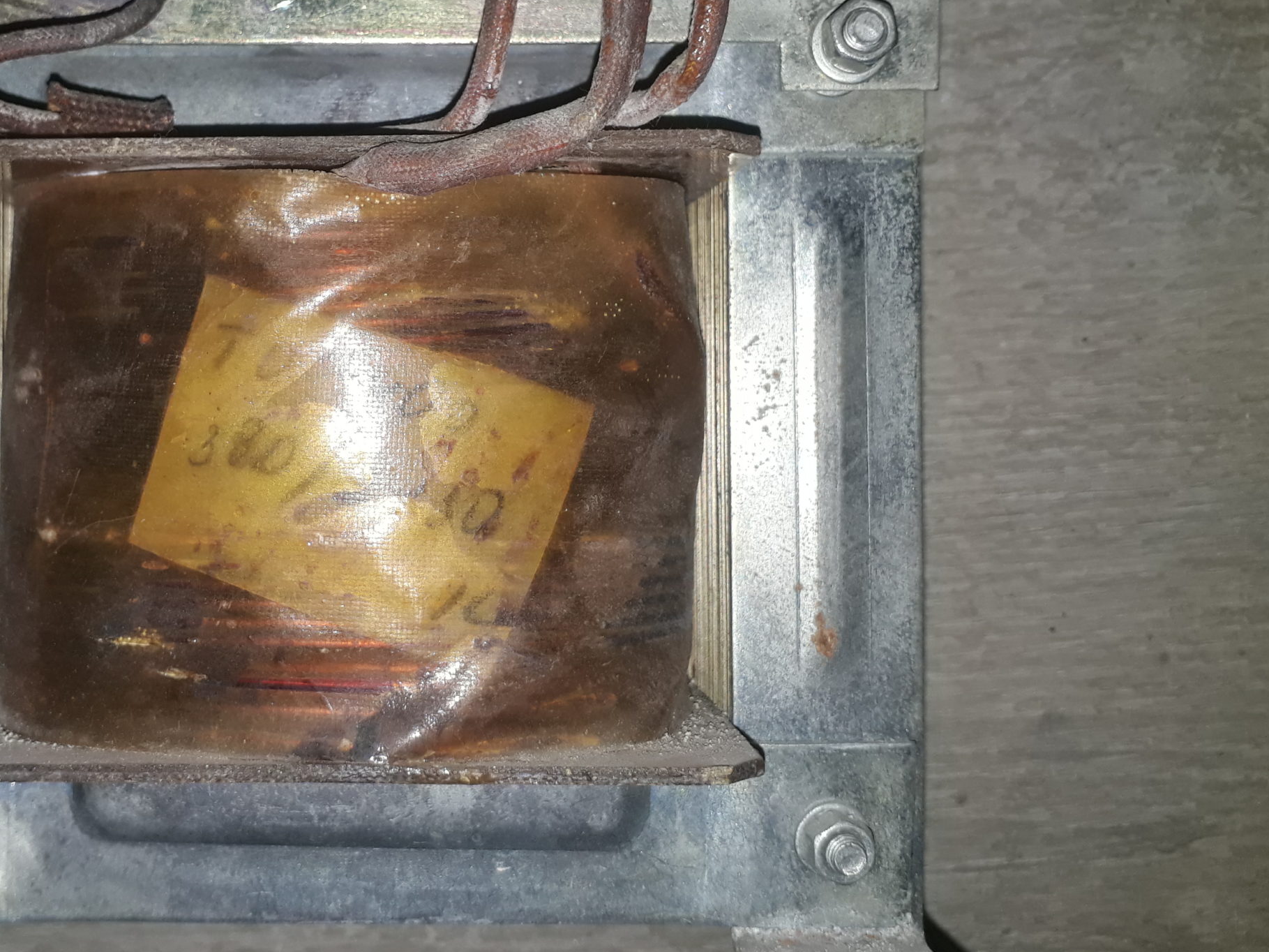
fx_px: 1393
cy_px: 356
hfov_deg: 48.0
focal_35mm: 38
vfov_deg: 37.5
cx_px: 402
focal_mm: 3.6
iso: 40
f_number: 1.9
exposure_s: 1/106
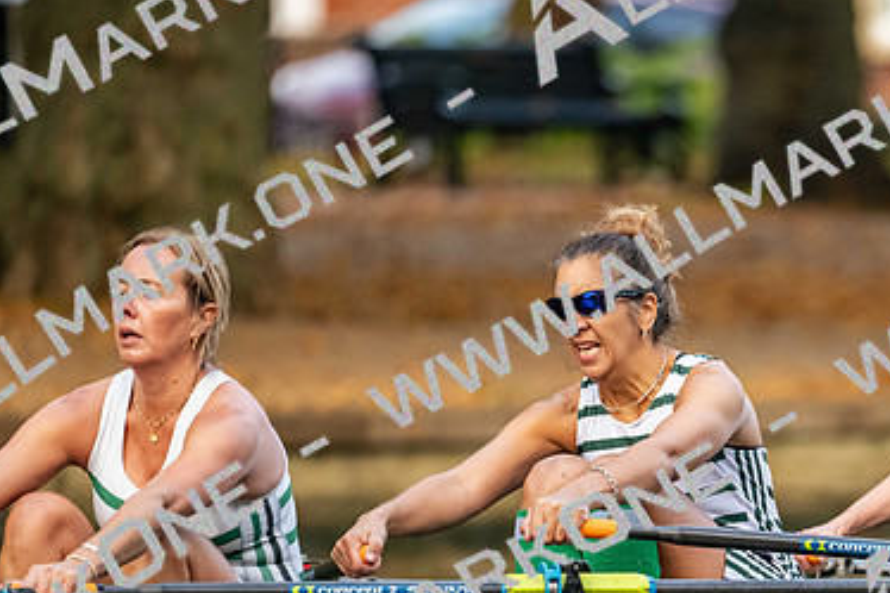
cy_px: 435
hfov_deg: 3.3
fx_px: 15345
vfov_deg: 2.2
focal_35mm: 621
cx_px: 662
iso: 4000
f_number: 4.5
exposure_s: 1/2500
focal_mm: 400
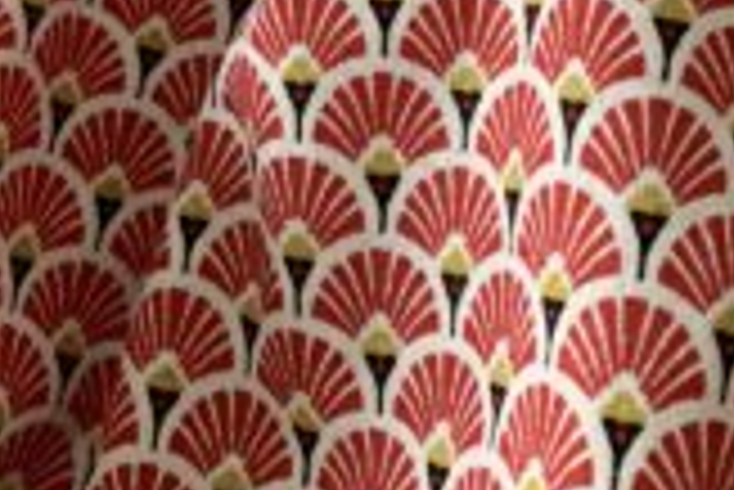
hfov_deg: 23.9
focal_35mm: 85
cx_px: 428
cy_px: -396
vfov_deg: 14.2
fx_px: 1735
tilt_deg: -81.1
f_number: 1.8
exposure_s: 1/60
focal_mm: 4.25
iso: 200
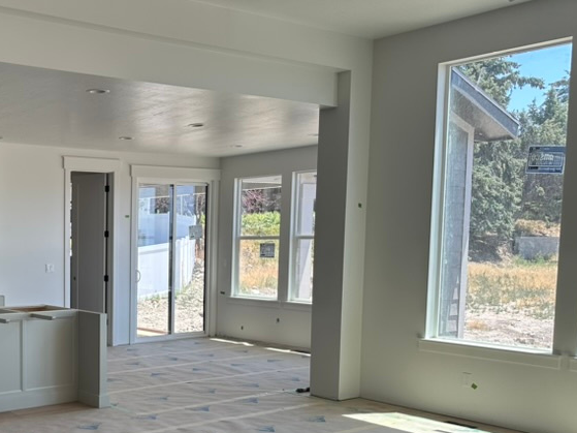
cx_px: 61
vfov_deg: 32.4
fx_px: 733
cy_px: 314
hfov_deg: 39.9
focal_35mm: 44
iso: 80
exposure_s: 1/429
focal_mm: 6.86
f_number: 1.78
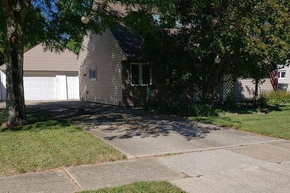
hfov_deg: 51.9
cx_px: 146
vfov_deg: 35.6
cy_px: 129
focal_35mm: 37
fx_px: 298
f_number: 2.4
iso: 50
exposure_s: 1/1764
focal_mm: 4.3
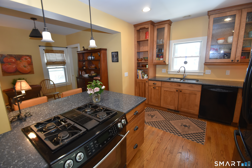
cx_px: 126
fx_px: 105
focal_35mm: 15
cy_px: 84
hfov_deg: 100.4
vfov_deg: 77.3
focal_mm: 10
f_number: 3.5
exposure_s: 1/60
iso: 900
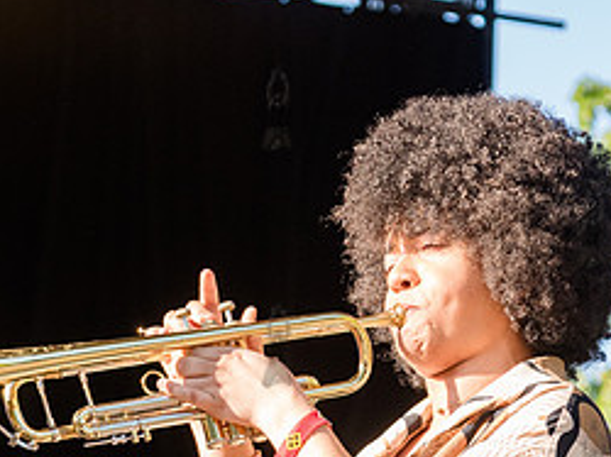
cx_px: 399
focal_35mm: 203
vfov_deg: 7.3
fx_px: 3580
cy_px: 329
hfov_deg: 9.7
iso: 1000
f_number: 4.5
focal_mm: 70
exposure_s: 1/1000
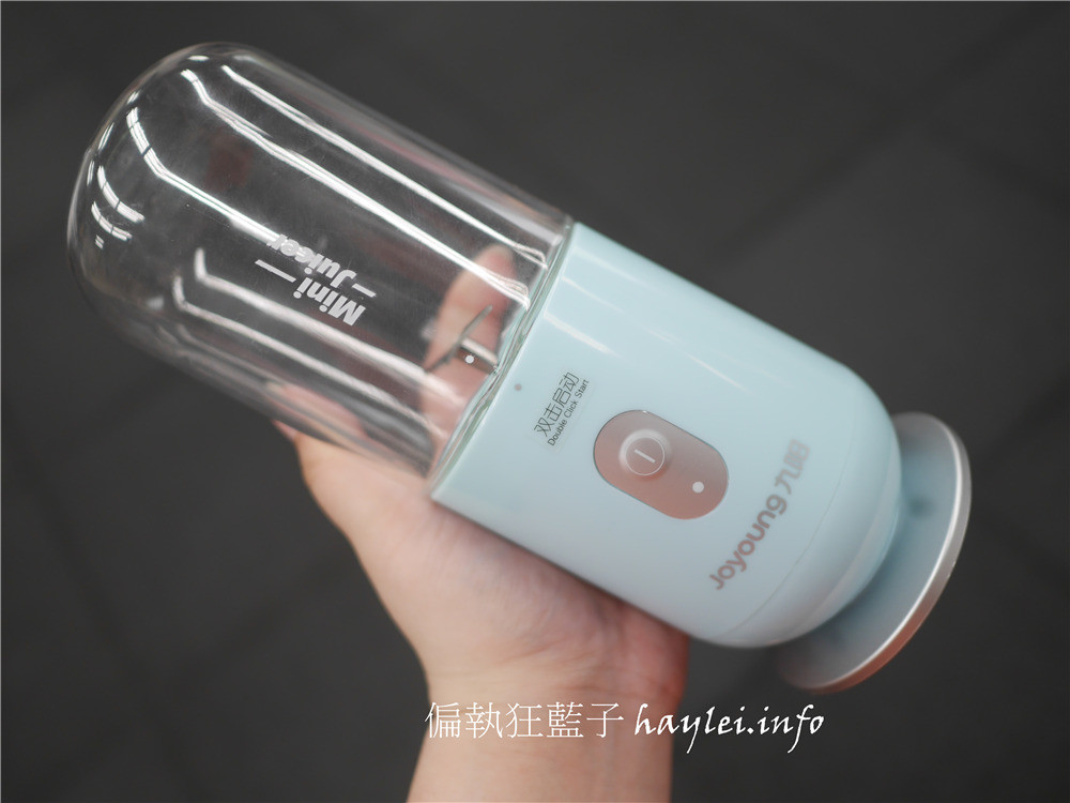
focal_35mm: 30
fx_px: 927
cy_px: 402
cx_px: 535
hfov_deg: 60.0
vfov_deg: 46.8
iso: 200
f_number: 1.7
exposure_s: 1/80
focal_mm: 15
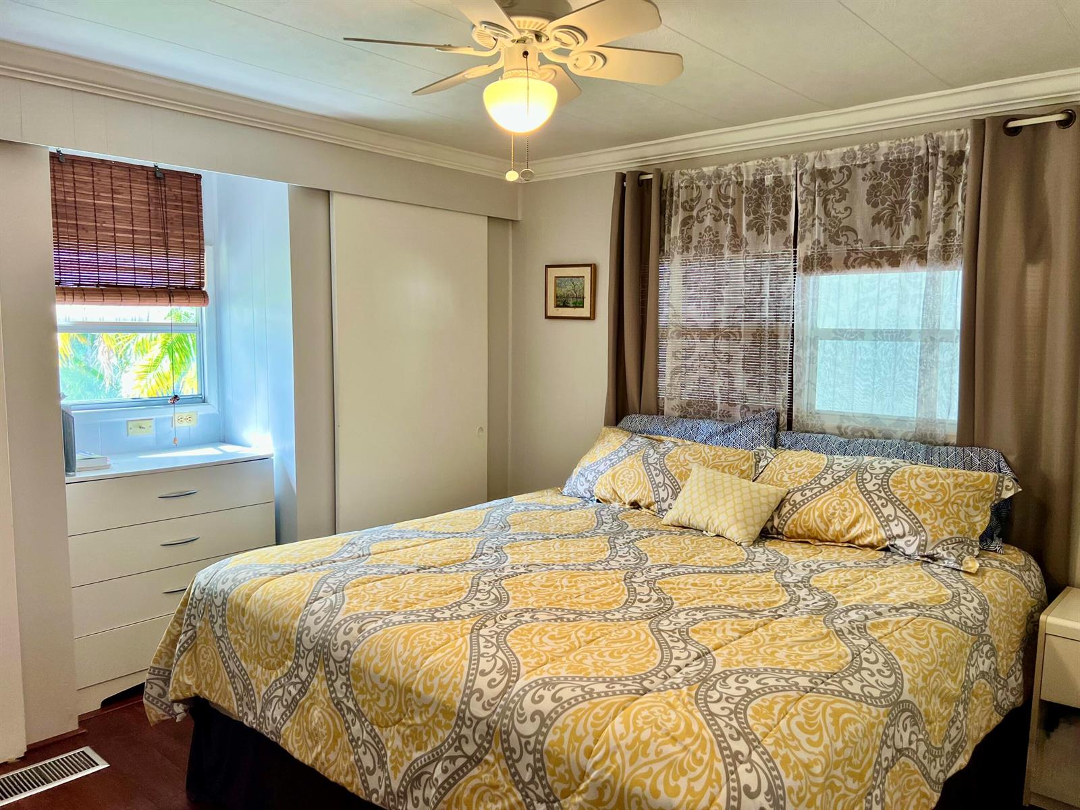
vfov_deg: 53.1
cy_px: 405
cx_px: 540
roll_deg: -1.4
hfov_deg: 67.3
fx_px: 811
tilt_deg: -7.6
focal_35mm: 26
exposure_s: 1/120
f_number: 1.5
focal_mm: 5.7
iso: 125
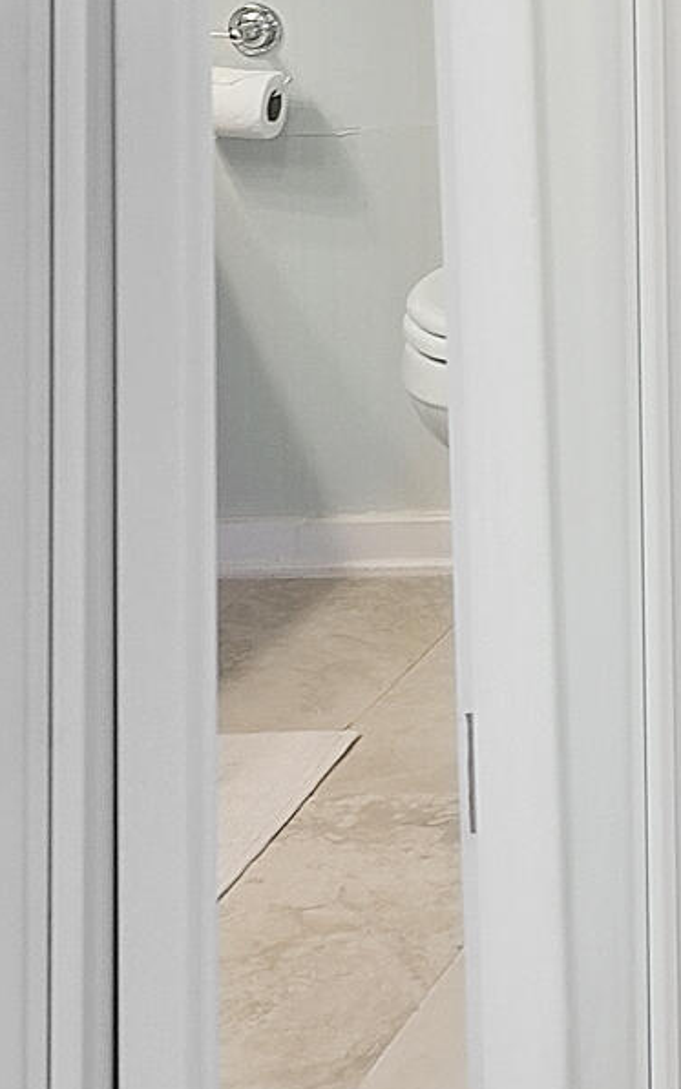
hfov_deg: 12.8
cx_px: 1435
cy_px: -328
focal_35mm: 87
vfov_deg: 21.5
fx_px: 2584
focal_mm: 17
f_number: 8
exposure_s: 1/10
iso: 800
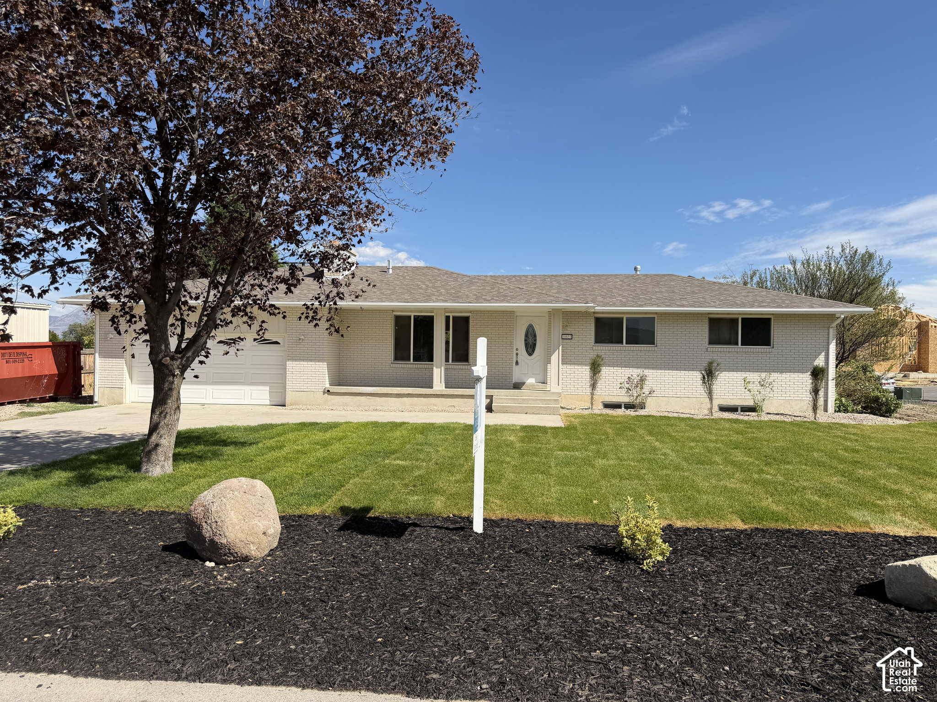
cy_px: 351
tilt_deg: +0.0
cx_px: 468
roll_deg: -0.9
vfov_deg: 56.8
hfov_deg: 71.6
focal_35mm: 24
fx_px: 650
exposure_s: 1/5319
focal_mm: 6.76
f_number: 1.78
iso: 80
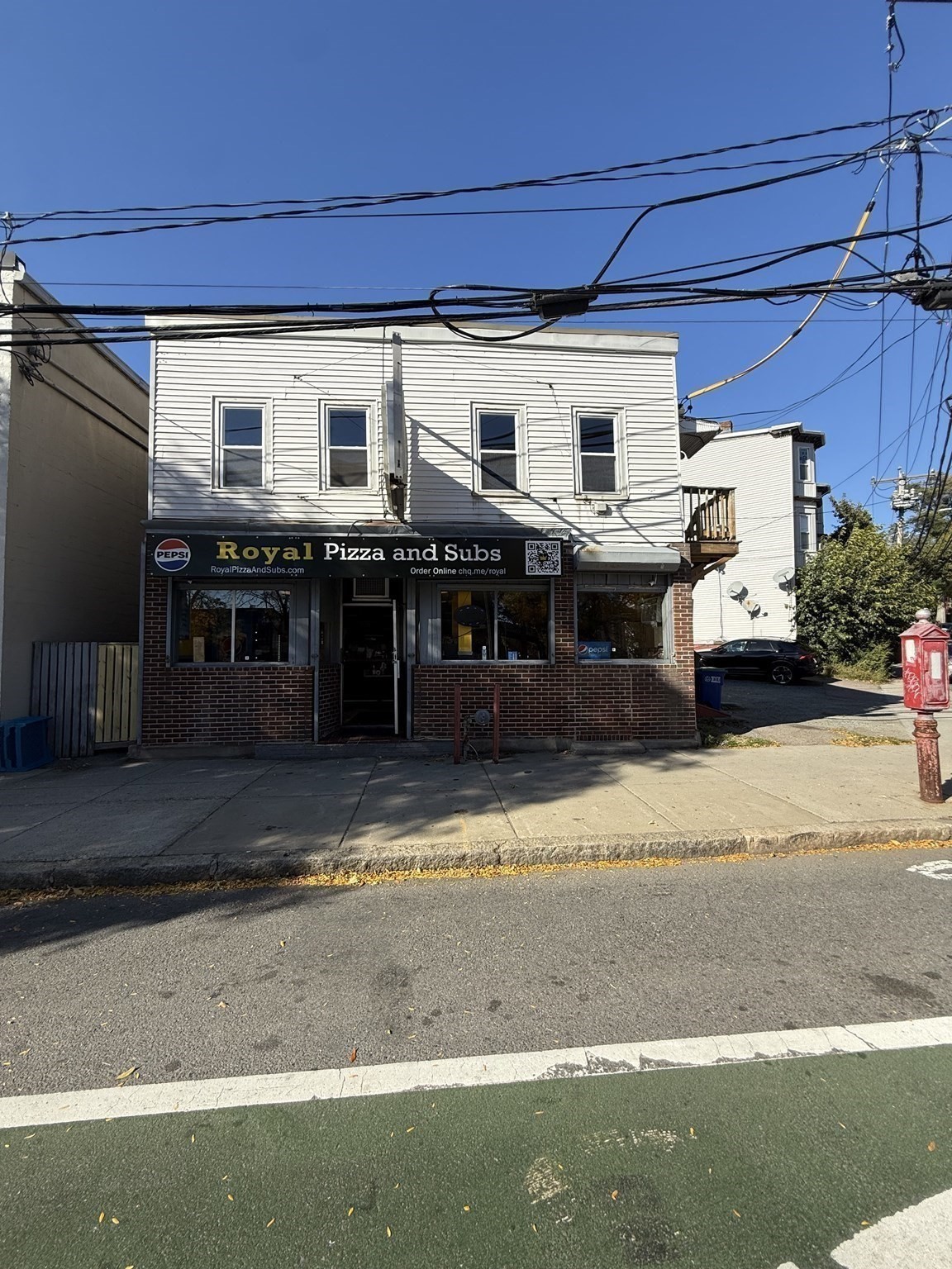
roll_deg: +0.3
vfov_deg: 102.1
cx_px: 476
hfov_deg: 85.7
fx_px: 513
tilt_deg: +0.9
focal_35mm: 14
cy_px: 634
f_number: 2.2
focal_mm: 2.22
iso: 50
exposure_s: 1/1534
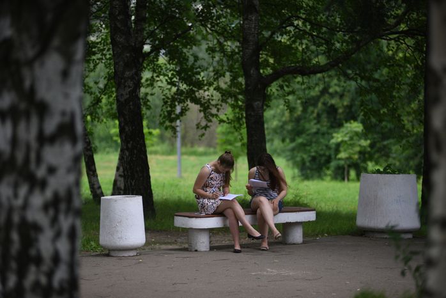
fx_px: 1673
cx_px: 223
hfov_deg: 15.2
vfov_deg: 10.2
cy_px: 149
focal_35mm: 135
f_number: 2.8
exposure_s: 1/5000
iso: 1000
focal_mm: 135
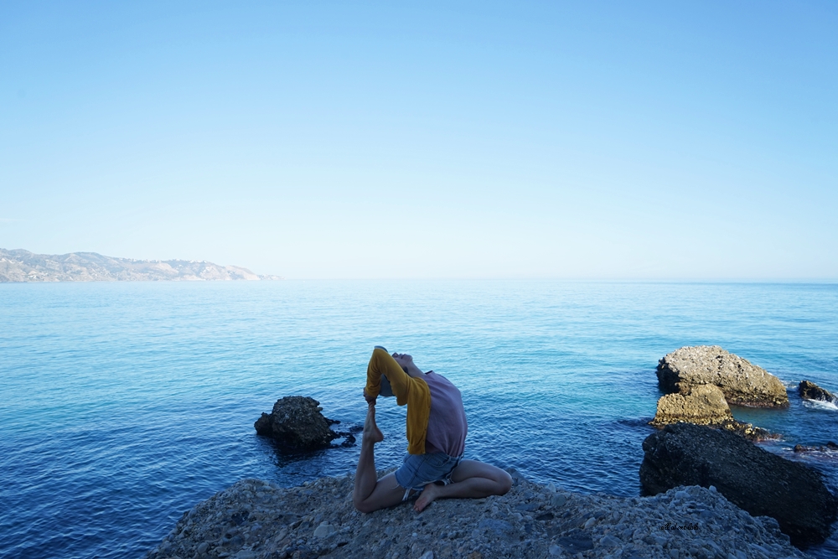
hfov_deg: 71.5
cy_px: 280
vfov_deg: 51.3
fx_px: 582
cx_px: 419
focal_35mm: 25
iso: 100
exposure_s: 1/160
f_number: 9
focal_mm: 25
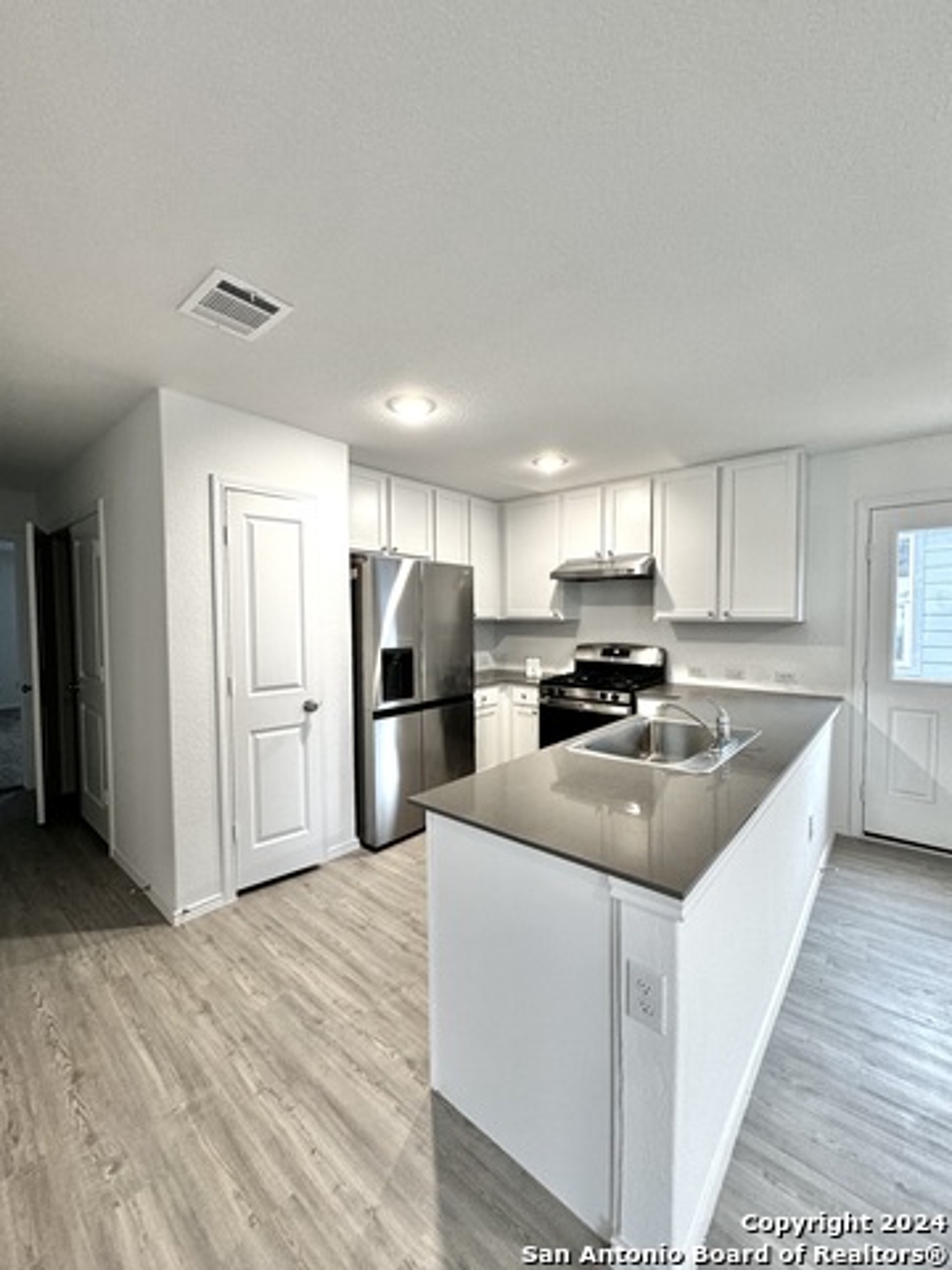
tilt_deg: -2.2
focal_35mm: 14
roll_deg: +0.1
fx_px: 513
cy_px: 635
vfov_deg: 102.1
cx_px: 476
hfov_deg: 85.7
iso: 160
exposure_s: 1/60
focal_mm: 2.22
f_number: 2.2
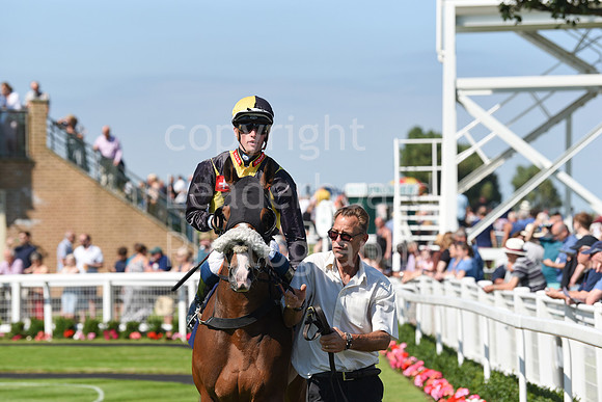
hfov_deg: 12.8
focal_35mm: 160
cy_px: 201
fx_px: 2676
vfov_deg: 8.6
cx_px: 301
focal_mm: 160
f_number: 5
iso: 400
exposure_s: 1/4000
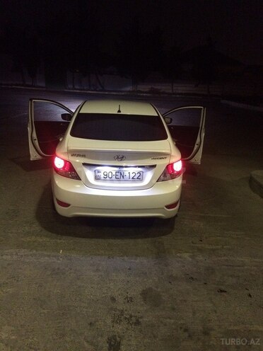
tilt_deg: -19.3
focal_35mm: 29
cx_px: 132
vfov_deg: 61.7
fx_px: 294
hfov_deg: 48.2
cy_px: 176
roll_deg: -1.4
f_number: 2.2
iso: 400
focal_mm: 4.15
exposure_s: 1/17
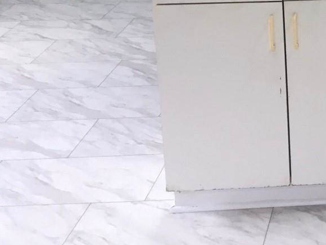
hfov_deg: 21.7
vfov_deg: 17.2
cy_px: -82
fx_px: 753
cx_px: 437
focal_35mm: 80
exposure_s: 1/40
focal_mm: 4.15
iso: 32
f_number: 2.2
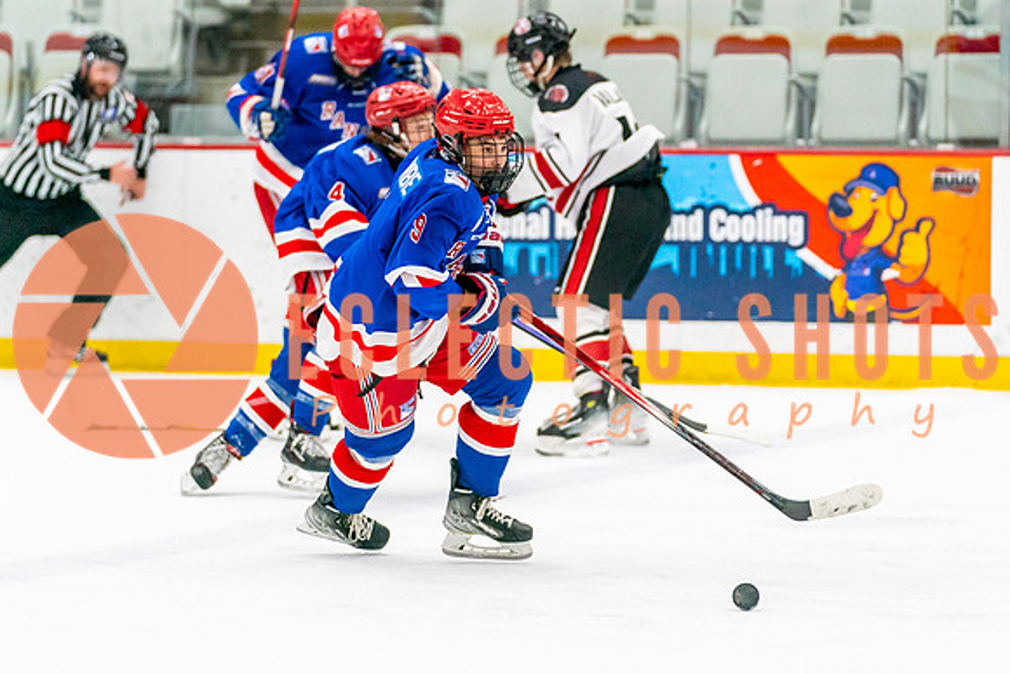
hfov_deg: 8.4
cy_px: 295
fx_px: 6880
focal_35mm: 245
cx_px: 505
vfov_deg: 5.6
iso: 3200
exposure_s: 1/1250
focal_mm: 154
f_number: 2.8
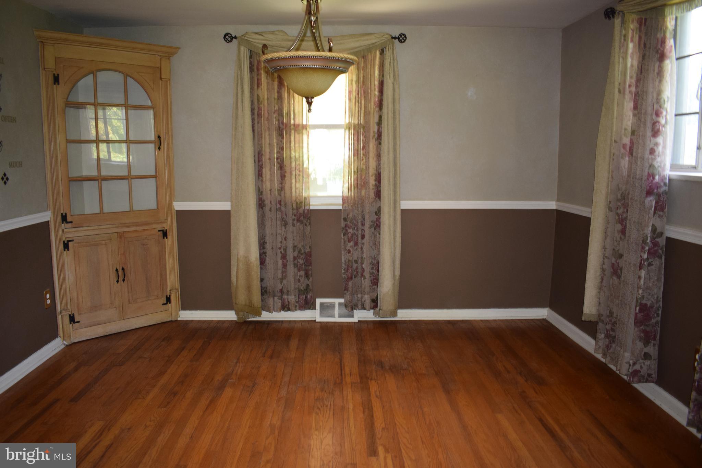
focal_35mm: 27
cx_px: 351
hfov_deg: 67.4
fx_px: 526
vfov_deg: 47.9
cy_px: 234
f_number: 3.5
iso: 800
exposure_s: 1/60
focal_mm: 18
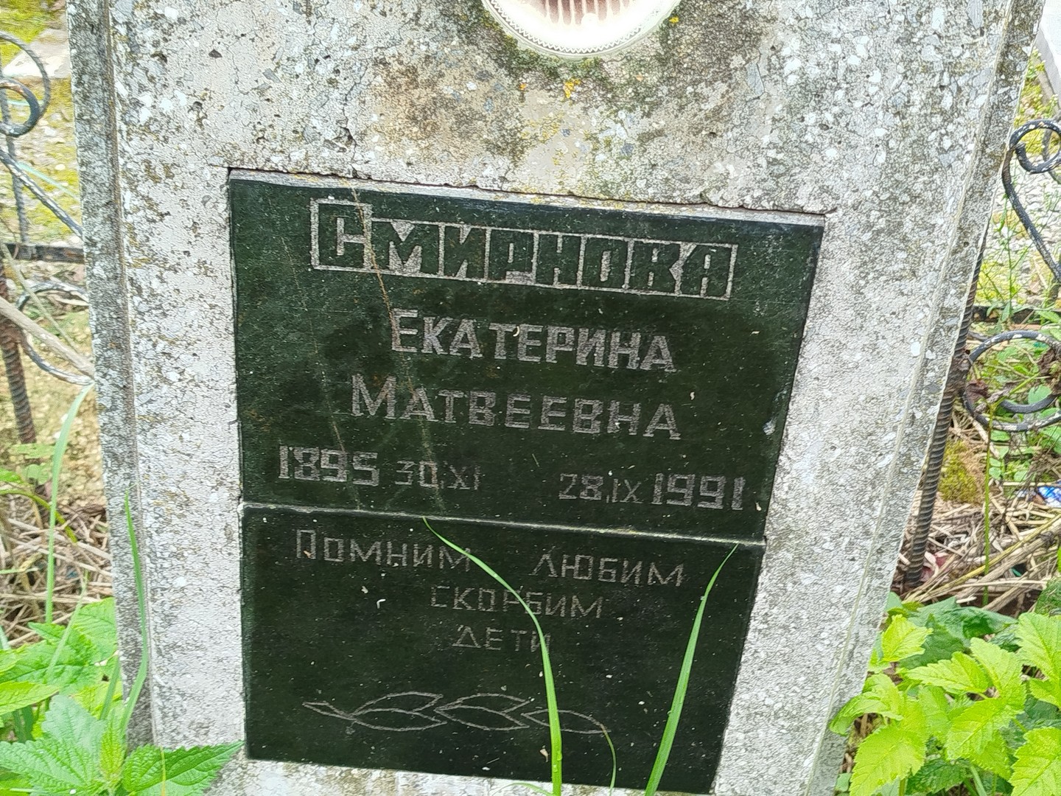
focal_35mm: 48
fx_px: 1471
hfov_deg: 39.7
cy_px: 398
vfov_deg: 30.3
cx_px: 530
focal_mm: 5.31
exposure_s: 1/100
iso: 80
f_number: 1.7
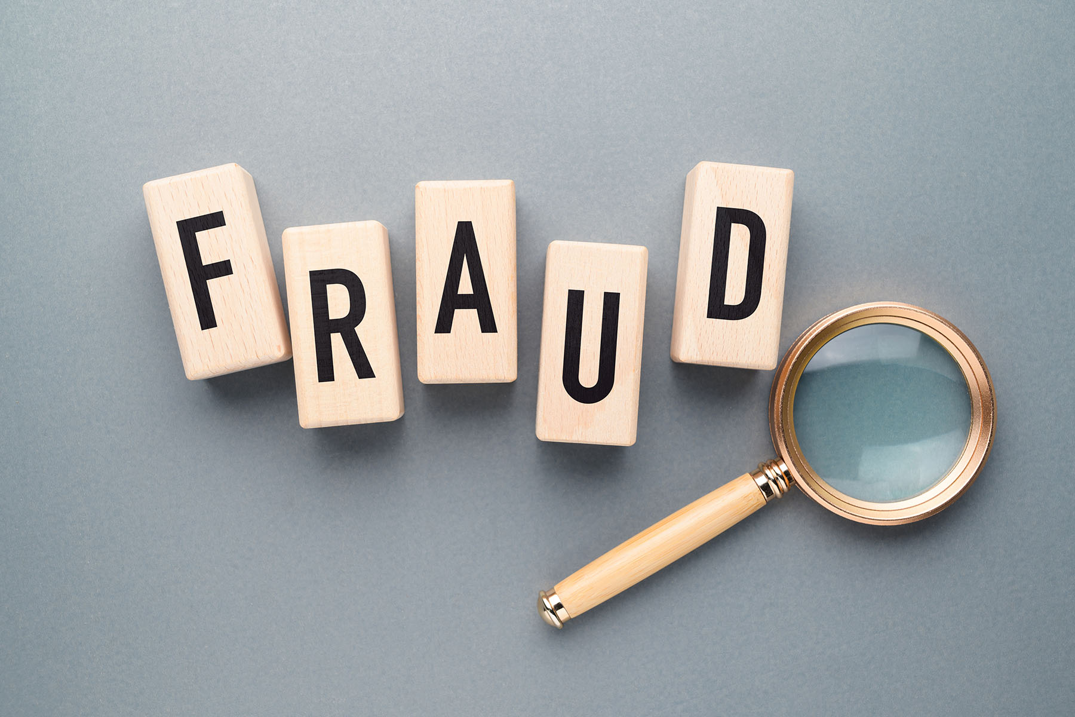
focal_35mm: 53
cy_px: 358
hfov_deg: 37.5
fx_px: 1583
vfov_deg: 25.5
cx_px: 538
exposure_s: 1/200
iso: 100
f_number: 8
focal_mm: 53
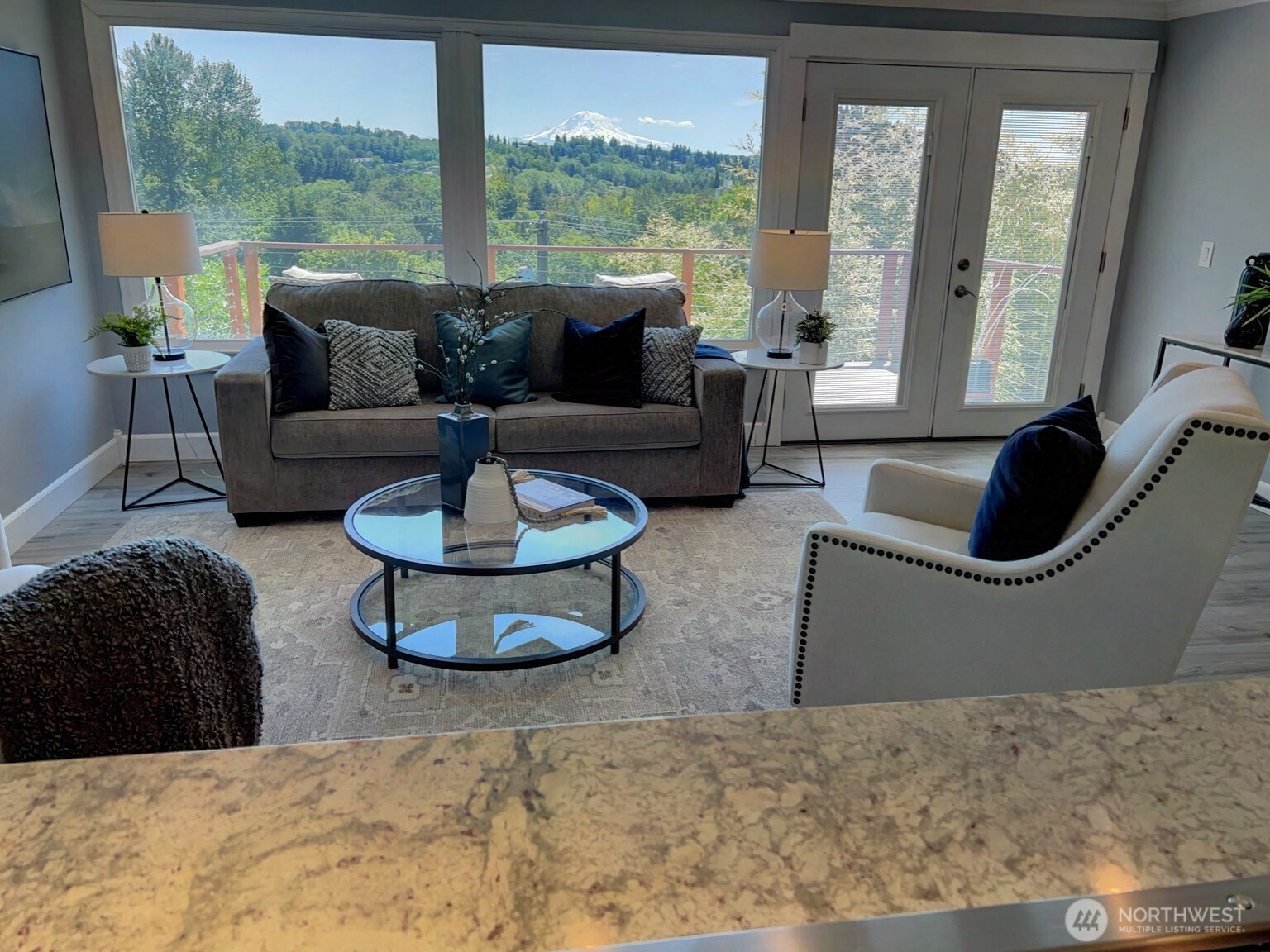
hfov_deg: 67.3
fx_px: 954
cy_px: 476
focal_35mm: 26
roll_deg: -1.3
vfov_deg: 53.1
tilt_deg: -18.5
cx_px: 635
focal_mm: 5.7
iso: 50
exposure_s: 1/323
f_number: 1.5
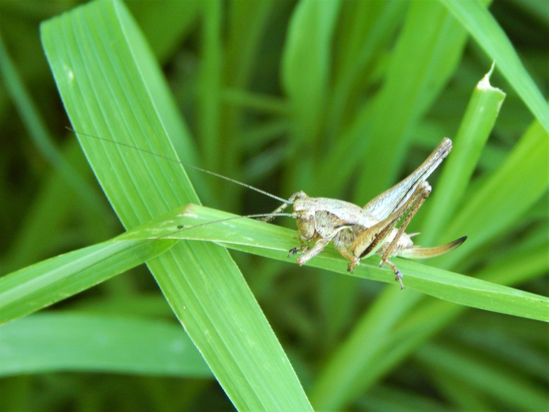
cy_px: 206
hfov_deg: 12.3
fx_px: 2538
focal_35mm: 160
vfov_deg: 9.3
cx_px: 274
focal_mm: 28.7
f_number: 5.1
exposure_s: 1/30
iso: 280
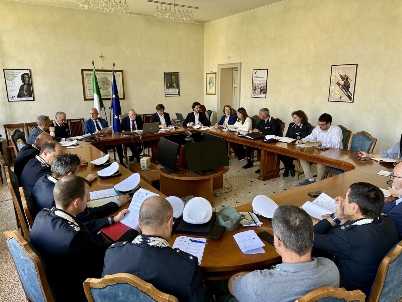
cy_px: 151
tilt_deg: -13.3
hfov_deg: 71.6
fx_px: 279
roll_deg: +0.4
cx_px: 201
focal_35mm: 24
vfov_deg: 56.8
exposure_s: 1/121
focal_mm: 6.86
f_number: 1.78
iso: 64
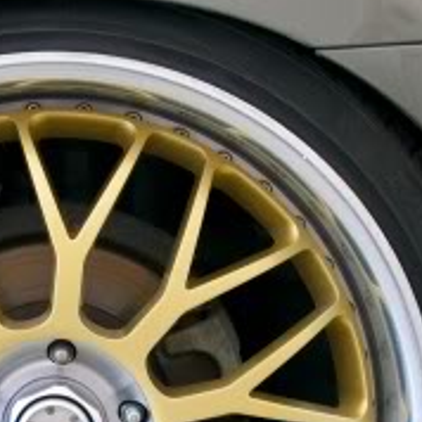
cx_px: 59
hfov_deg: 14.5
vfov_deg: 14.5
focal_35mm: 119
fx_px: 1641
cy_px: 390
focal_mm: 26
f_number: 4
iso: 200
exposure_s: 1/20
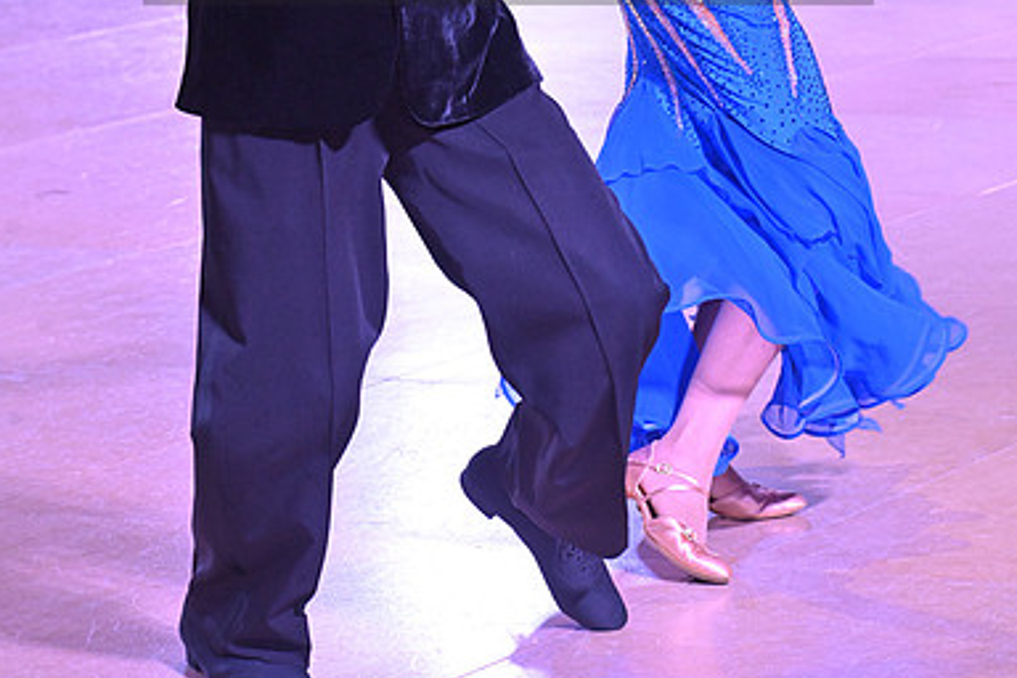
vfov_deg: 7.2
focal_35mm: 189
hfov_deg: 10.9
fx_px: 5339
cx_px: 510
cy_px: -82
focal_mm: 125
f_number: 8
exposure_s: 1/320
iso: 5000
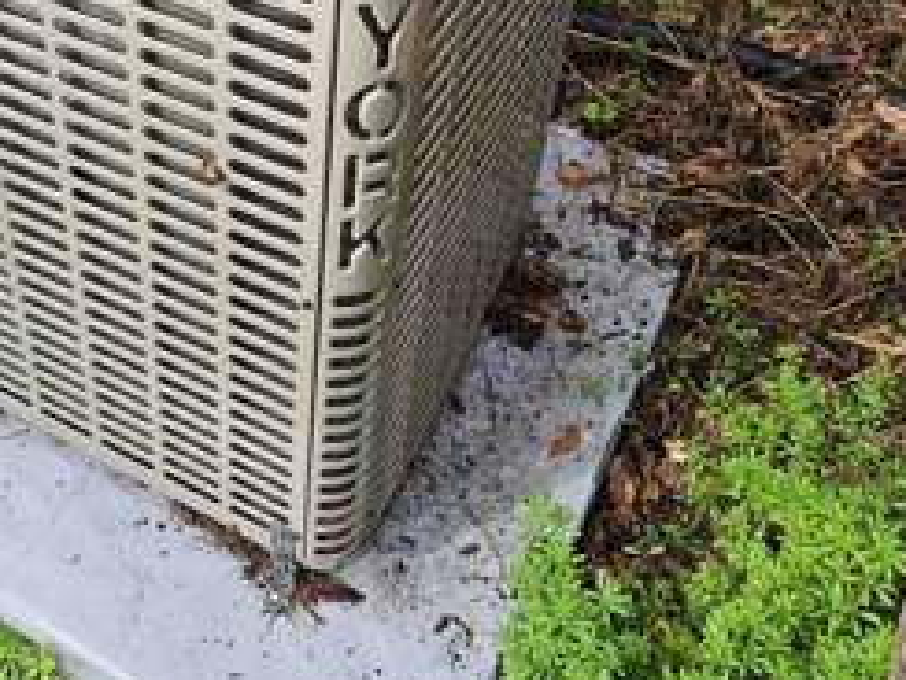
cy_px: 37
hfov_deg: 41.4
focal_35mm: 45
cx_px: 292
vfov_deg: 30.4
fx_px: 1178
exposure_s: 1/420
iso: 40
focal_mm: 5.4
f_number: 1.8
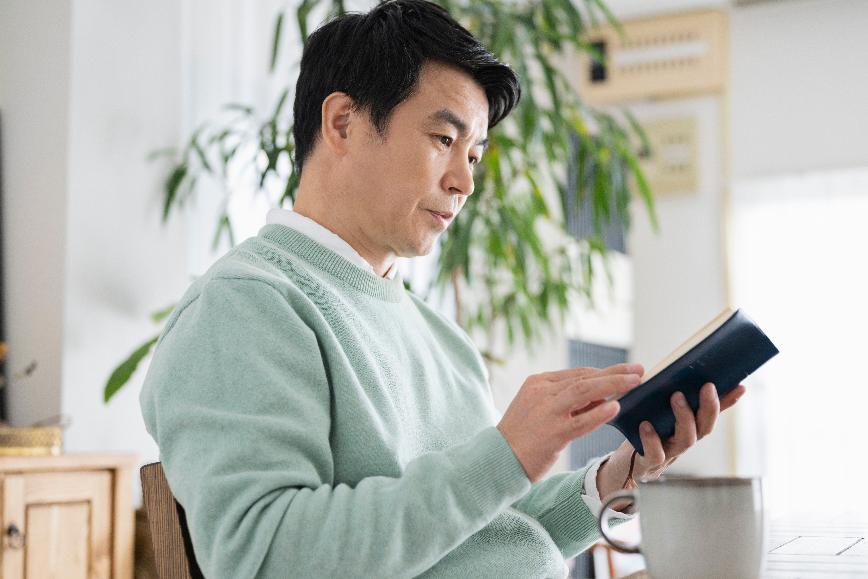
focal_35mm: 50
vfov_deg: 27.0
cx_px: 434
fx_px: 1205
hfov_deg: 39.6
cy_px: 290
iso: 640
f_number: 2.8
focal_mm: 50
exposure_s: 1/200
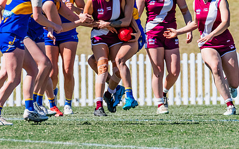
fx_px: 7901
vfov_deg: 1.1
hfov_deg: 1.7
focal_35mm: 1213
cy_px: 31
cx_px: 112
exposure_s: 1/1600
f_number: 10
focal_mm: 420
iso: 800
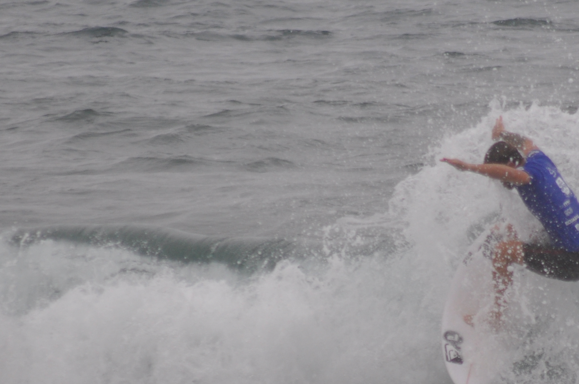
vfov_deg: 1.2
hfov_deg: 1.9
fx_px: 17685
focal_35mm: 1101
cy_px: 225
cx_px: 486
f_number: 5.6
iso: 400
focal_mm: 300
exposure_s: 1/1250
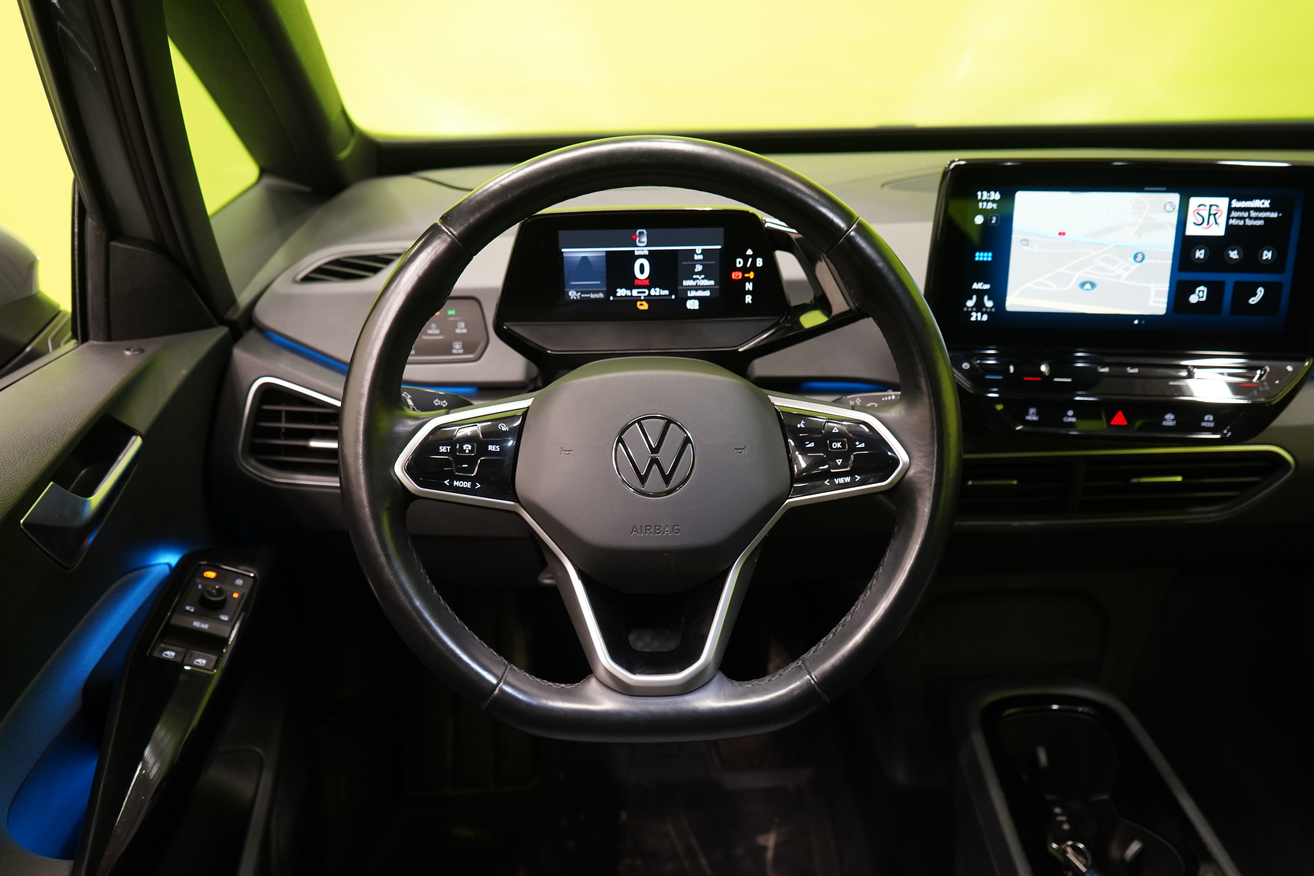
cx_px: 657
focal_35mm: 30
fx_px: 1095
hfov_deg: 61.9
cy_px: 438
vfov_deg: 43.6
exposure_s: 1/25
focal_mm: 30
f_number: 5
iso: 1250
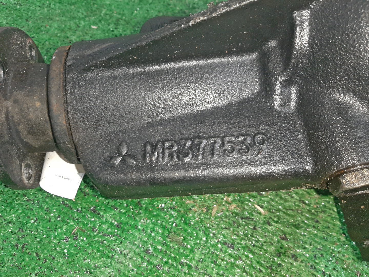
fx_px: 277
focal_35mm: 26
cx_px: 184
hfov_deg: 67.3
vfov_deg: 53.1
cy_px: 138
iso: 197
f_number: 1.7
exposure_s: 1/50
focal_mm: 3.93
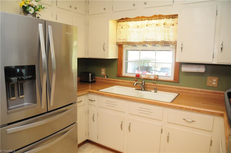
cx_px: 116
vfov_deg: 30.7
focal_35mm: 44
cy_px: 76
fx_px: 279
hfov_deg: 45.0
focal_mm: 29
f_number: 3.2
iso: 1250
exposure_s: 1/250
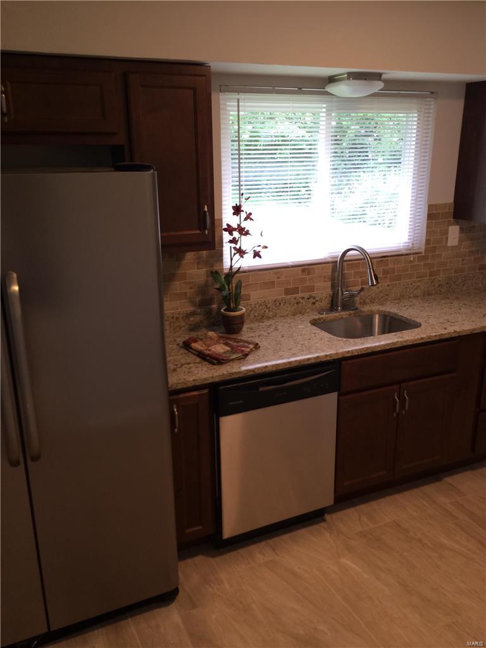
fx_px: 543
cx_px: 243
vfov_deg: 61.7
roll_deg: -0.1
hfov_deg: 48.2
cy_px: 324
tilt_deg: -18.9
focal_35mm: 29
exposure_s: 1/30
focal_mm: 4.15
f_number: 2.2
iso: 50
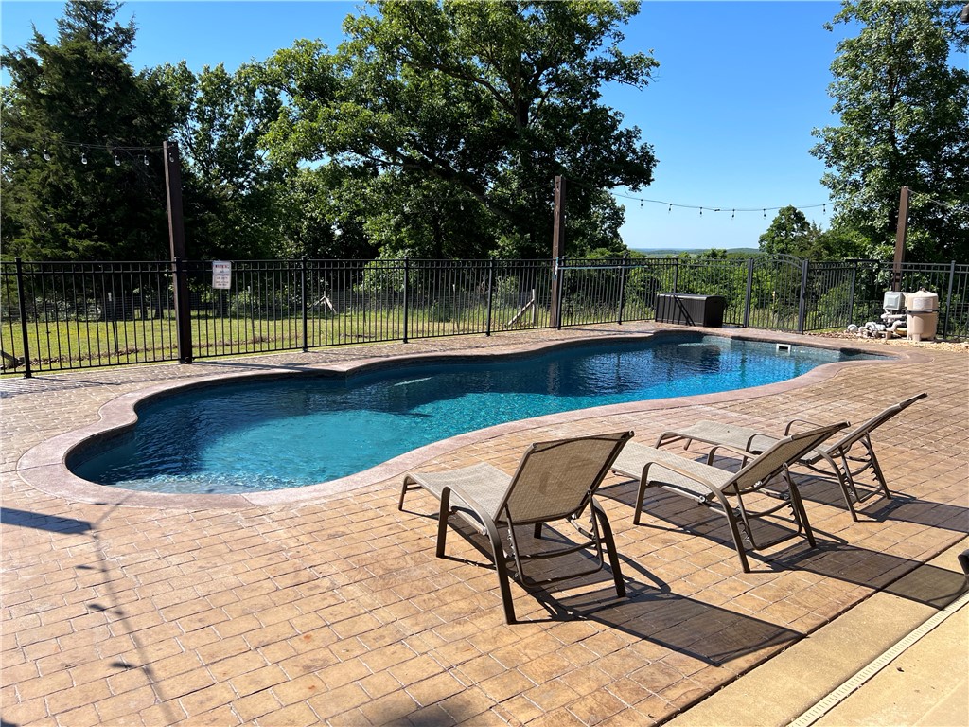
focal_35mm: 26
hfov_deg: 67.3
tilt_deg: -9.9
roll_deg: -0.7
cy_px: 364
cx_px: 484
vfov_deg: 53.1
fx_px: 728
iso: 50
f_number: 1.5
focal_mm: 5.7
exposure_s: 1/2841
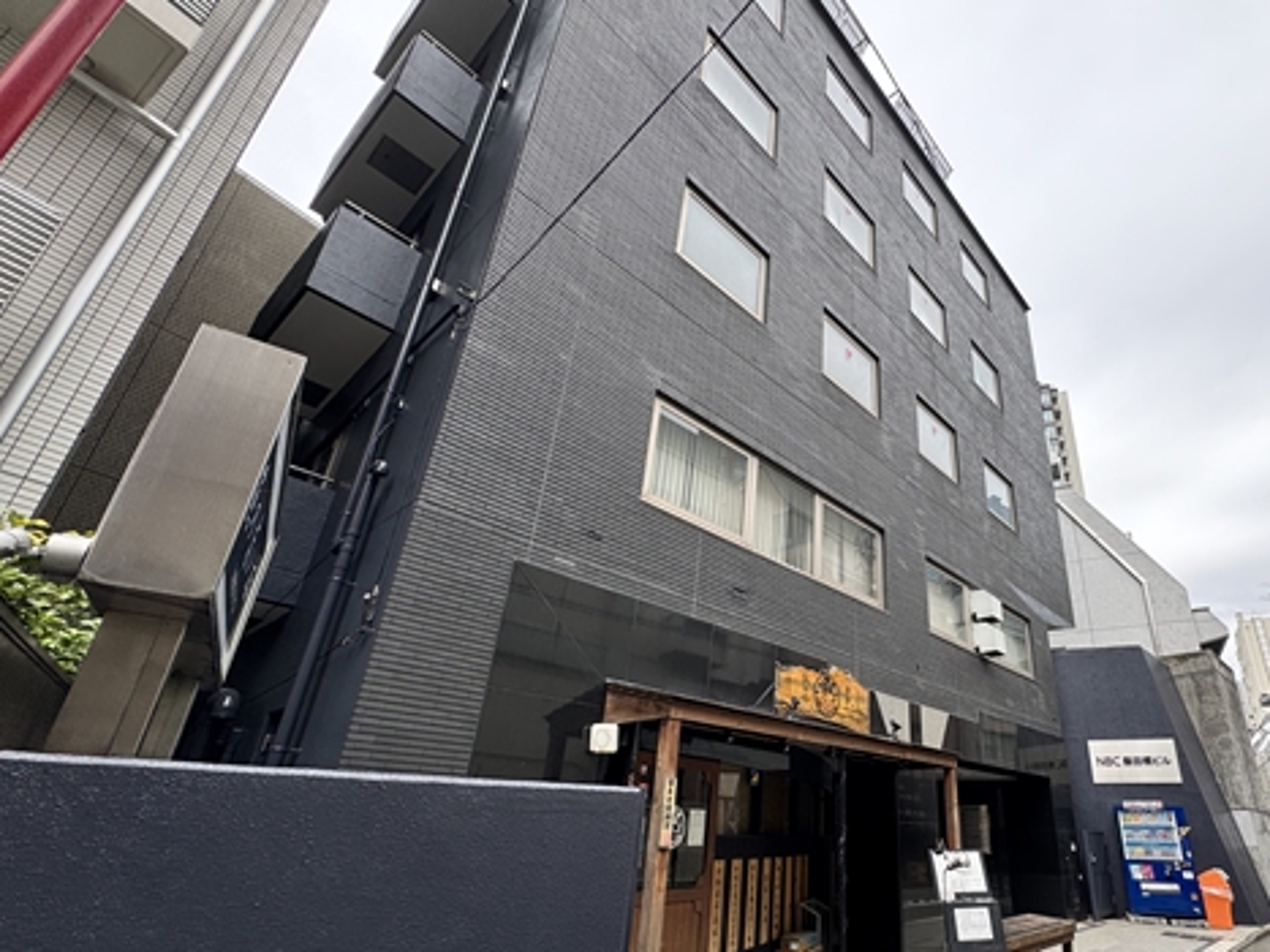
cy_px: 544
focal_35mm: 18
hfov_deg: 85.6
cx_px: 813
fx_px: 660
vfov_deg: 71.2
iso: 40
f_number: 2.2
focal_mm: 2.22
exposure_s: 1/361
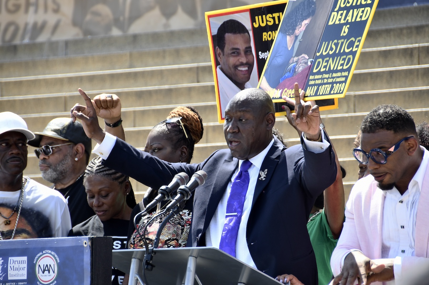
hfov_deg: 6.9
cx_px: 214
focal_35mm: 300
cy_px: 142
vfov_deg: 4.6
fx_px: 3573
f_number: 5.6
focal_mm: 200
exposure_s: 1/320
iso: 280
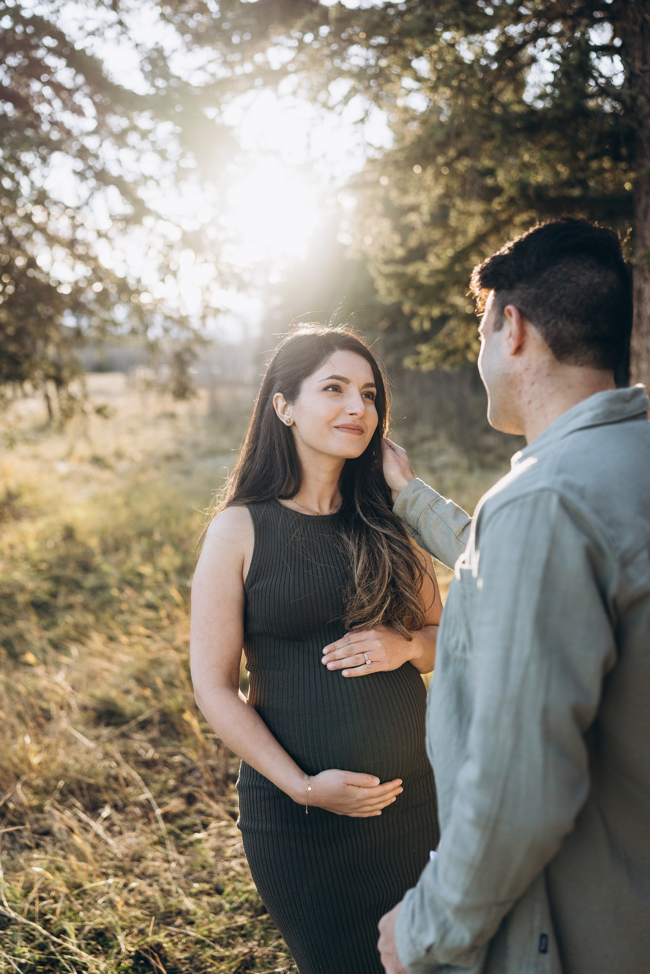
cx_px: 325
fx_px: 948
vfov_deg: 54.4
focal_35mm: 35
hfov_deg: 37.9
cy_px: 487
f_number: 2
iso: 250
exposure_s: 1/1250
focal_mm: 35
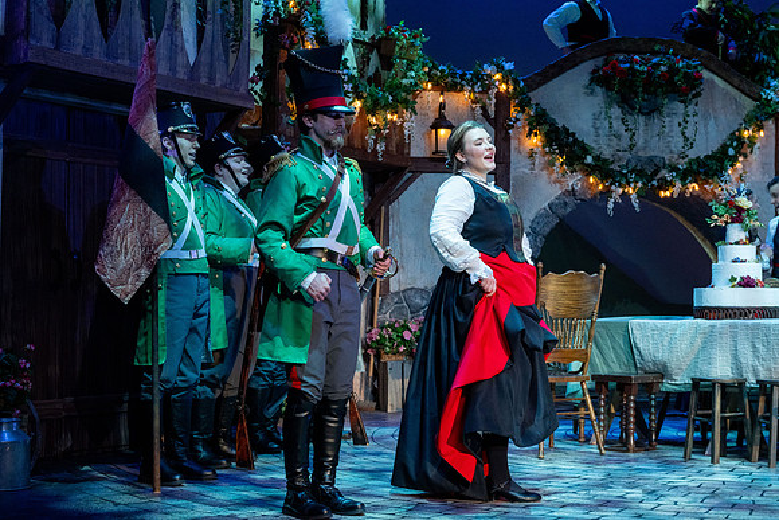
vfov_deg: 23.4
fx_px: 1255
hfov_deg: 34.5
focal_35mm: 58
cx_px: 390
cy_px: 260
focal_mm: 58
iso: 1600
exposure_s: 1/160
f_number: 5.6
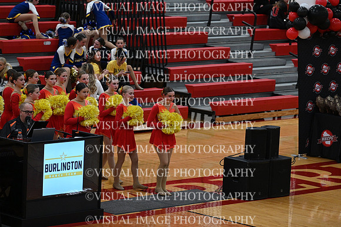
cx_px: 170
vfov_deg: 8.1
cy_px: 114
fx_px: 1611
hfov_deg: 12.1
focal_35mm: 170
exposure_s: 1/400
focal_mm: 170
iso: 4000
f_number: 4
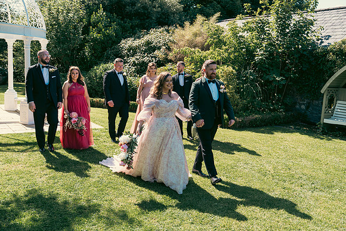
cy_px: 116
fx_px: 336
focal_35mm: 35
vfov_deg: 37.9
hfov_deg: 54.4
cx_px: 173
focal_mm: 35
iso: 125
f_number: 3.5
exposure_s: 1/500
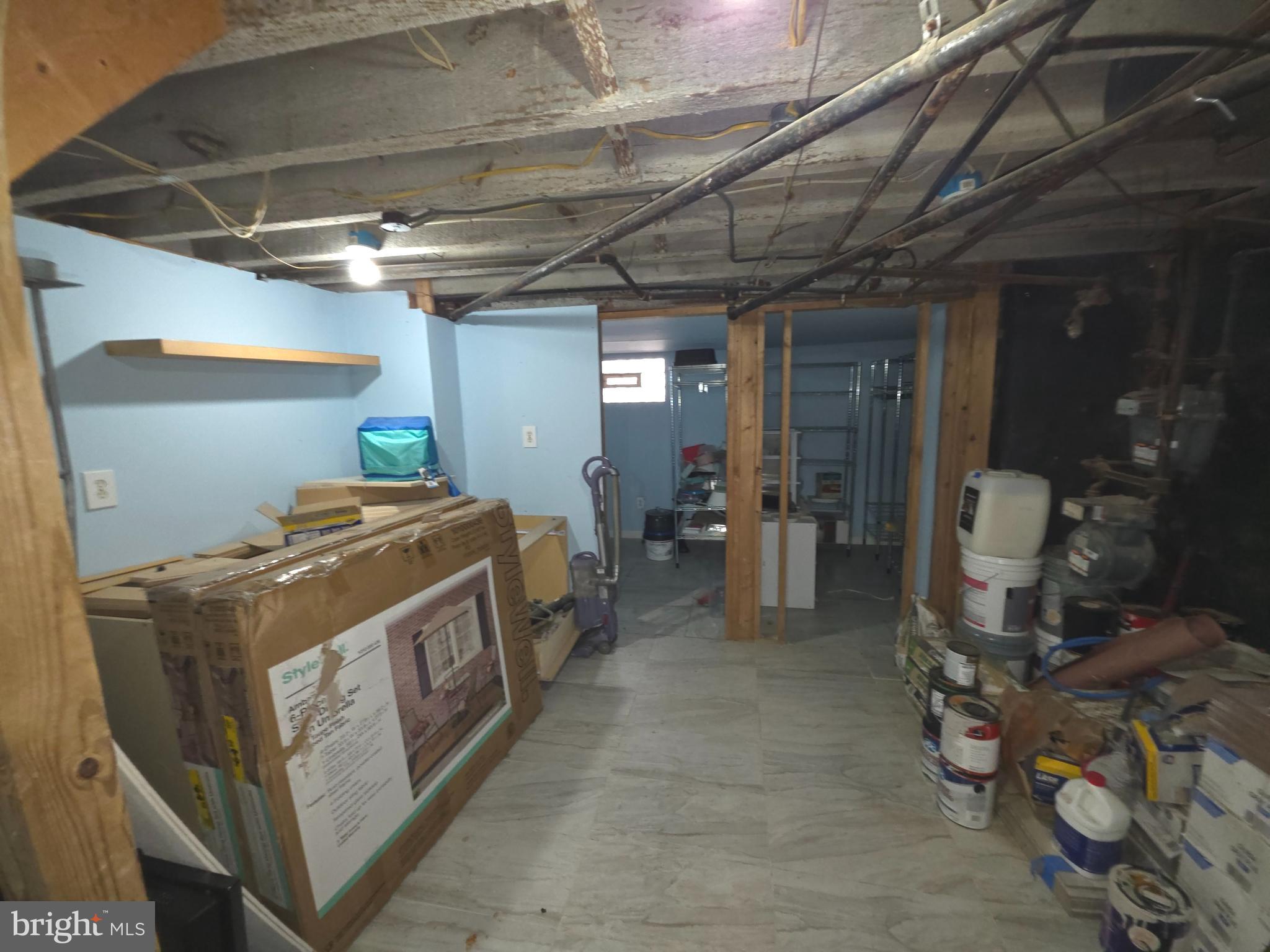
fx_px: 477
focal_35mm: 13
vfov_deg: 89.9
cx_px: 635
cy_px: 476
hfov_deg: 106.2
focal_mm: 2.2
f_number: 1.9
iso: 640
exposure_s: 1/30
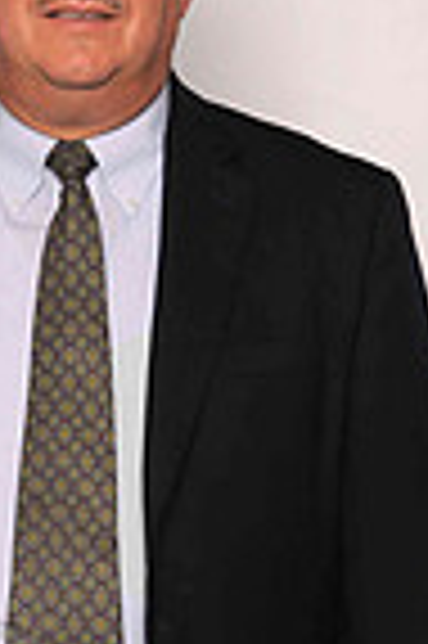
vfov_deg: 10.9
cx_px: 38
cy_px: 455
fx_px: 3378
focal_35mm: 189
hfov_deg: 7.2
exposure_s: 1/60
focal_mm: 40
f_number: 5.6
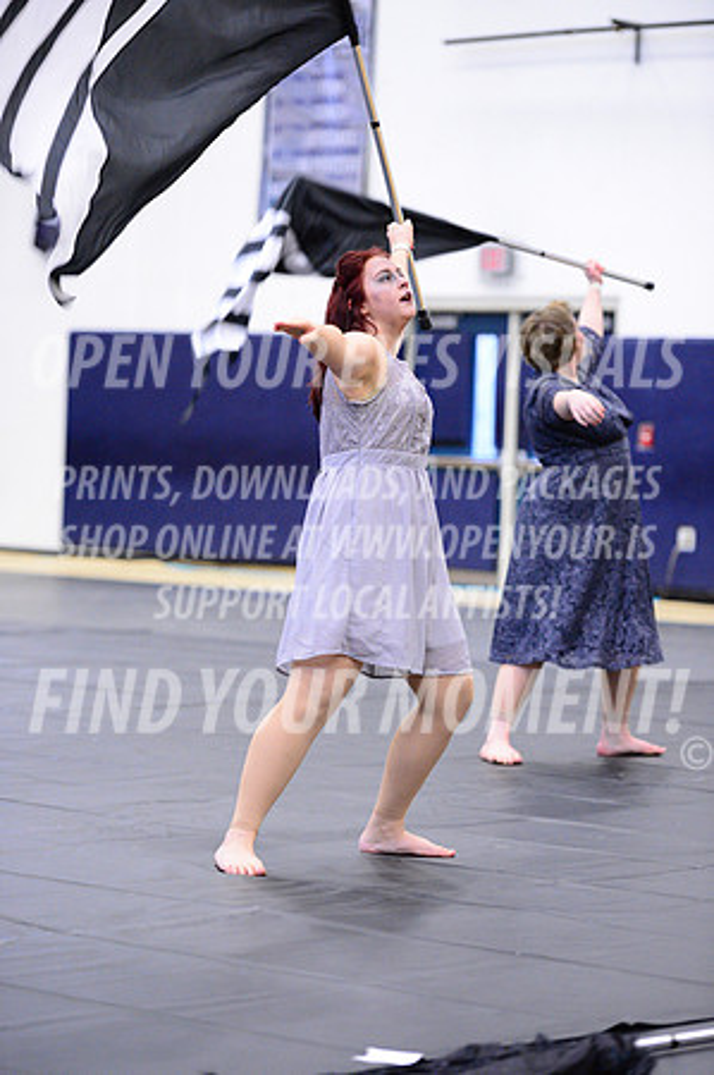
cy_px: 538
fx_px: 3578
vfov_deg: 17.1
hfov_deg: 11.4
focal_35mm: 120
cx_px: 357
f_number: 2.8
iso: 8000
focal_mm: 120
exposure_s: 1/320
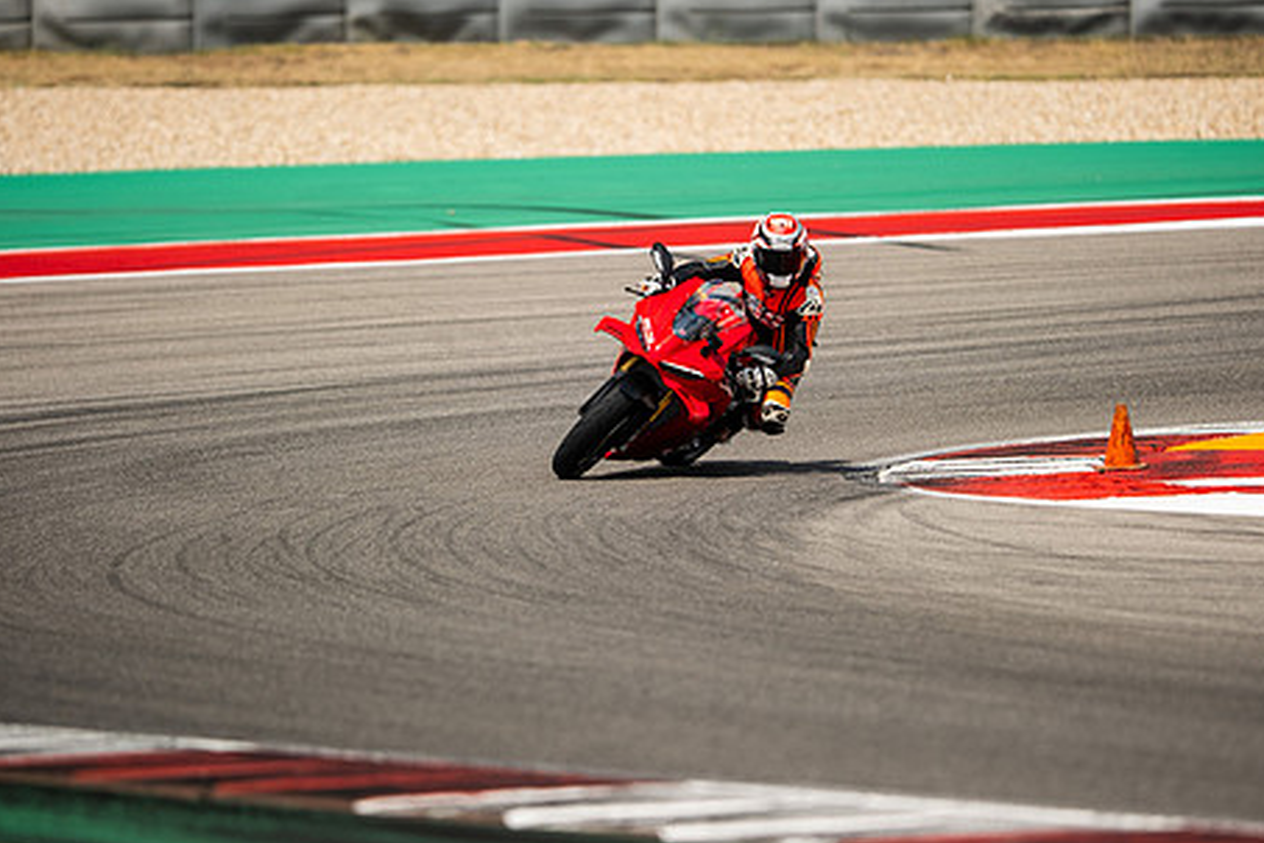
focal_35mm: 384
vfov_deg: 3.6
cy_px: 417
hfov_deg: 5.4
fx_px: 13482
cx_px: 661
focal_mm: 200
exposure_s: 1/5000
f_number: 2
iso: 200
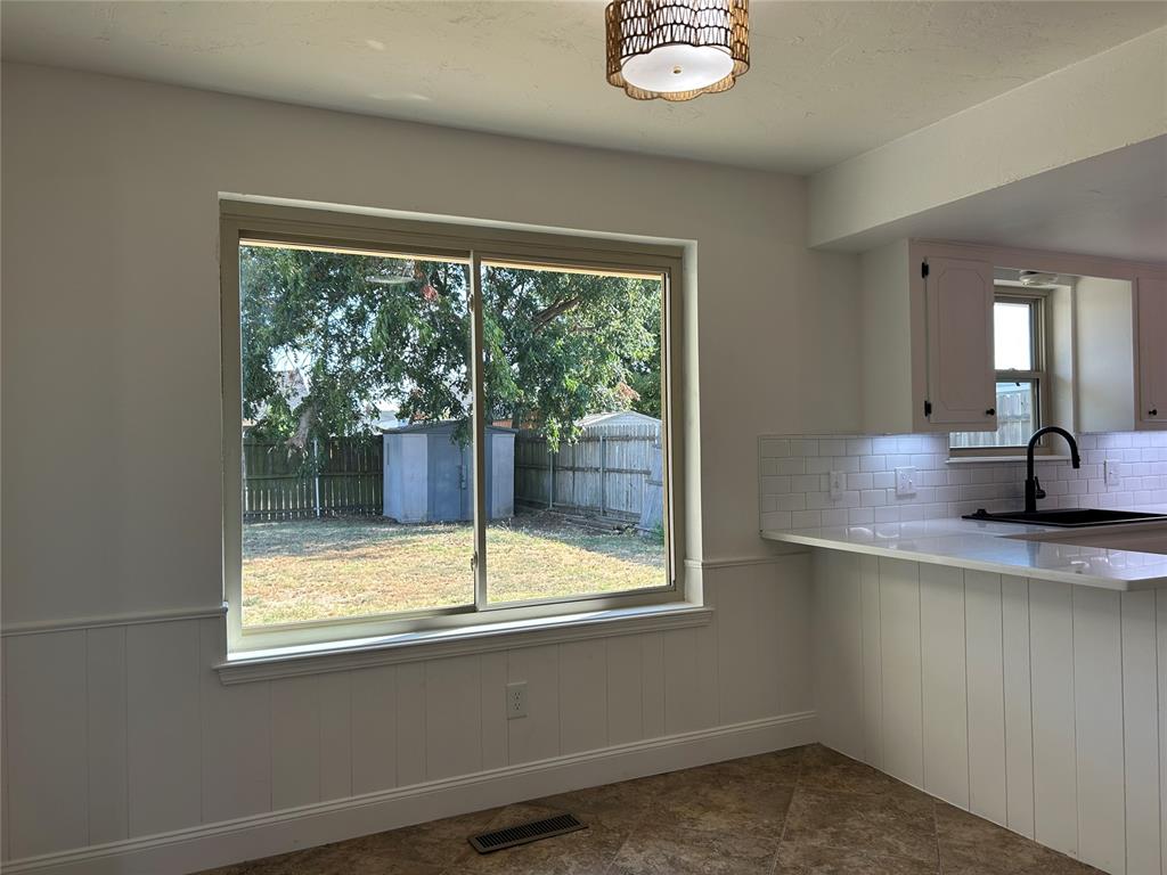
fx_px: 877
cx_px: 584
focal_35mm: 26
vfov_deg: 53.1
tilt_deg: +0.7
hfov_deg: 67.3
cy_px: 438
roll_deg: +1.6
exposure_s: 1/279
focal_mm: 5.7
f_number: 1.5
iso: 40
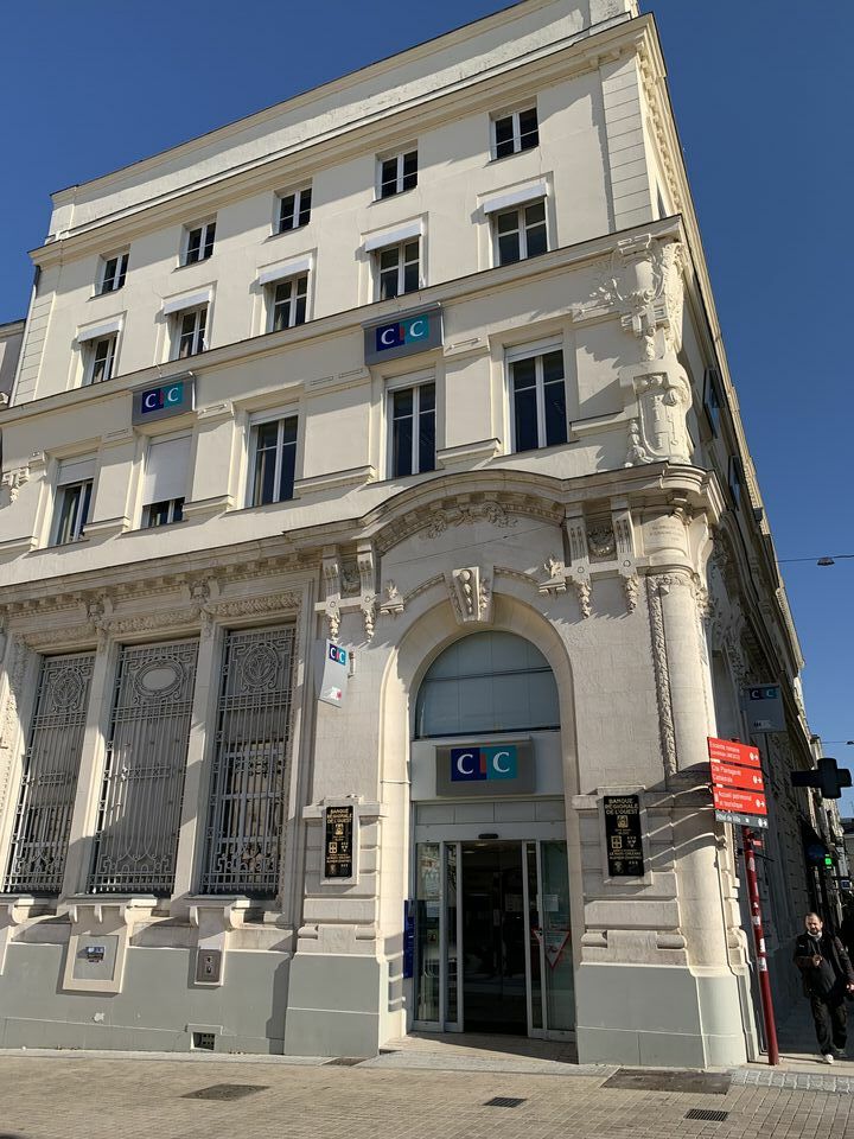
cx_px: 427
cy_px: 570
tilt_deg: +21.6
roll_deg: -0.4
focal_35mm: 26
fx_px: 855
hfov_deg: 53.1
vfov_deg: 67.3
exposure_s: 1/2309
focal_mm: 4.25
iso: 25
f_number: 1.8
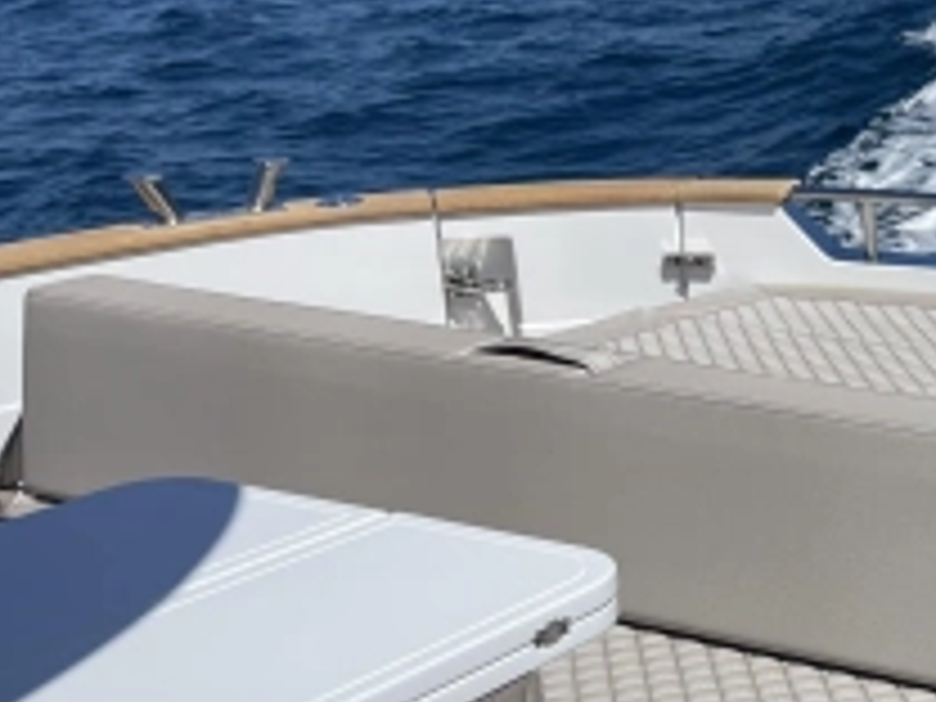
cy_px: 394
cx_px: 1197
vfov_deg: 22.2
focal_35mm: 66
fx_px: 1785
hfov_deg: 25.5
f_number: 1.6
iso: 32
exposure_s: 1/9174
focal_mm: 5.1
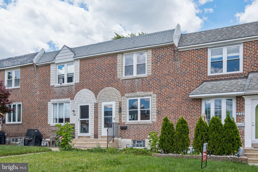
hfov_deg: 57.2
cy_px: 86
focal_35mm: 33
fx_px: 236
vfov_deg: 40.0
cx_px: 129
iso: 250
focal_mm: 21.9
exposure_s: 1/280
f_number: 8
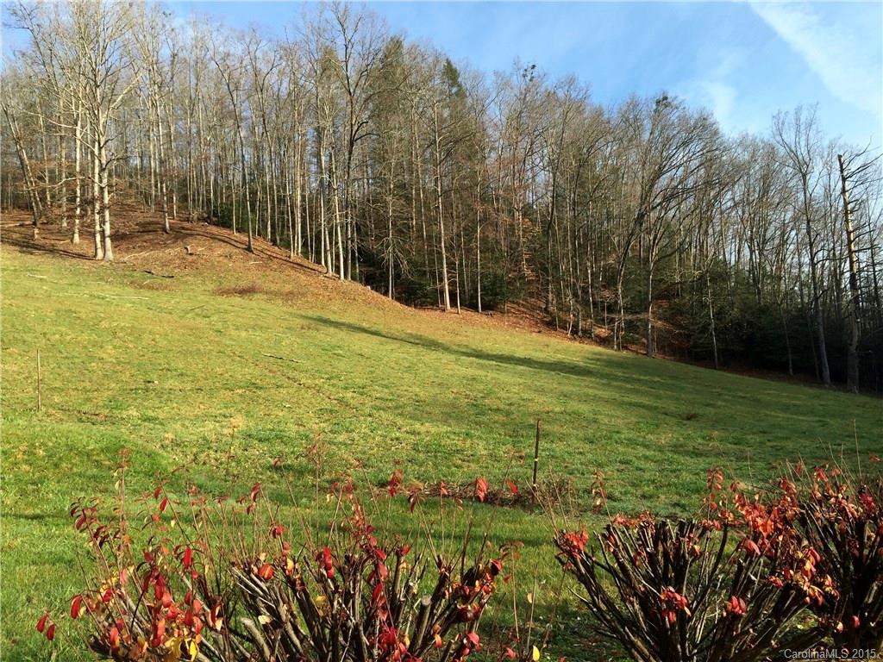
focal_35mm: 29
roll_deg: +3.3
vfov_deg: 48.2
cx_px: 442
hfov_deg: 61.7
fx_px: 740
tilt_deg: +9.4
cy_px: 331
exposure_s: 1/706
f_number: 2.2
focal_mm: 4.15
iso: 32
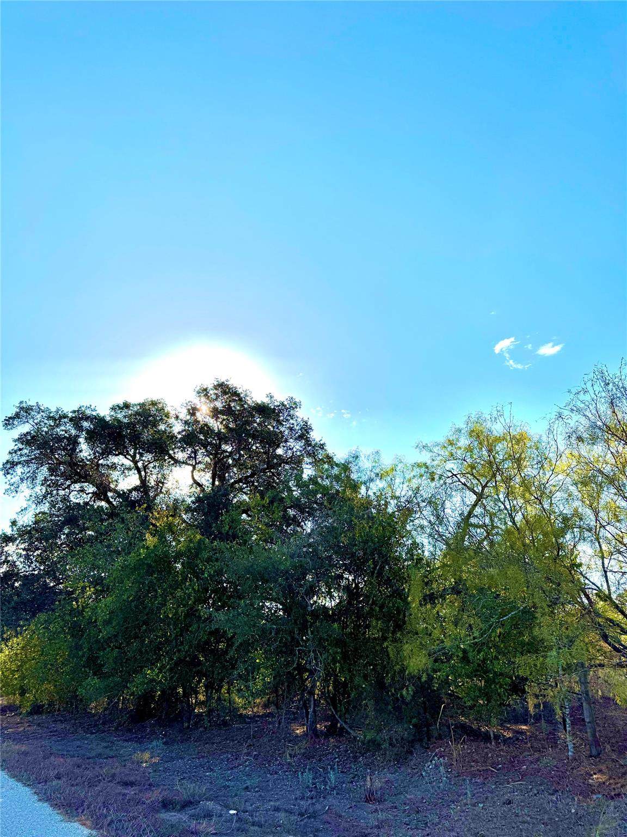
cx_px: 314
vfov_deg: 71.6
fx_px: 580
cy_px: 418
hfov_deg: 56.8
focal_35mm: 24
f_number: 1.78
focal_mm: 6.76
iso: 80
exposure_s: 1/9009
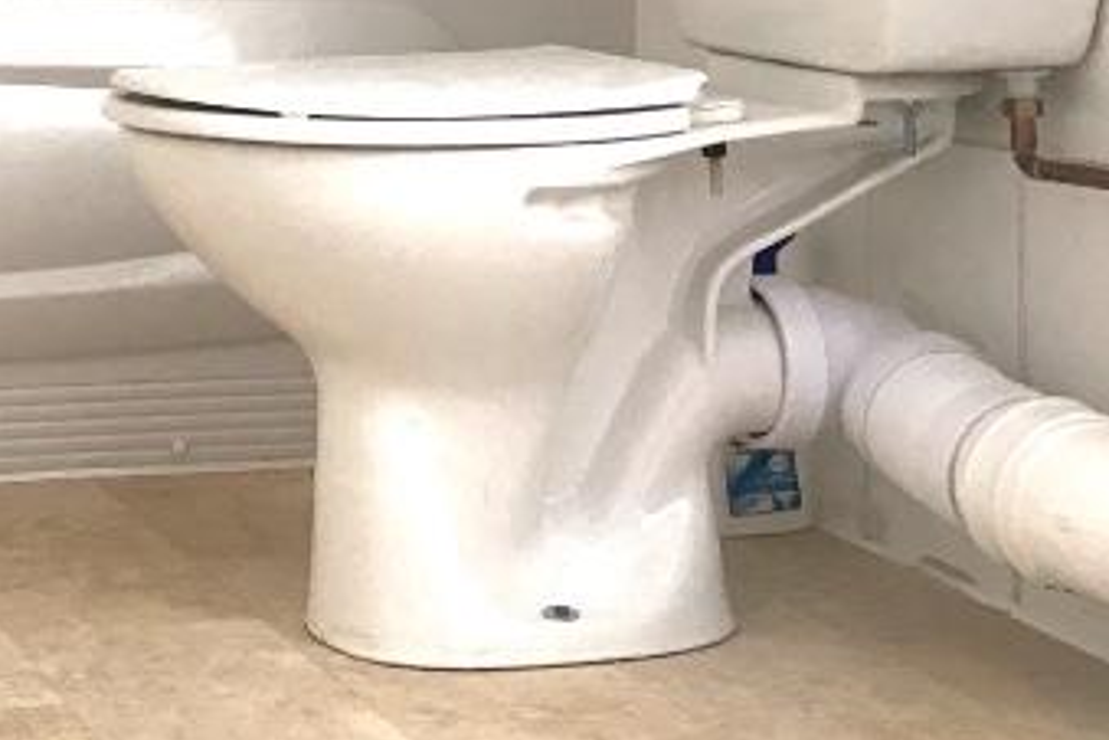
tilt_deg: +0.3
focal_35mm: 88
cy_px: -193
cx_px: -275
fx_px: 2711
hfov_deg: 21.3
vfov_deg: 14.9
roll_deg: +0.0
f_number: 1.8
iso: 40
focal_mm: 3.99
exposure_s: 1/33
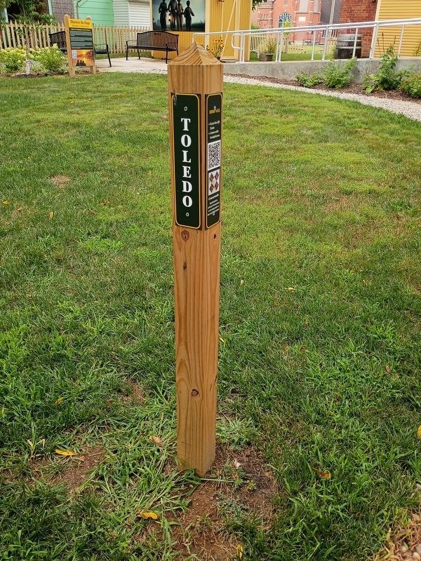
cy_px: 280
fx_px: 470
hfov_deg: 48.2
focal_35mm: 29
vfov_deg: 61.7
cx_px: 210
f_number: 1.8
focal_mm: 4.27
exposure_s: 1/193
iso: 100
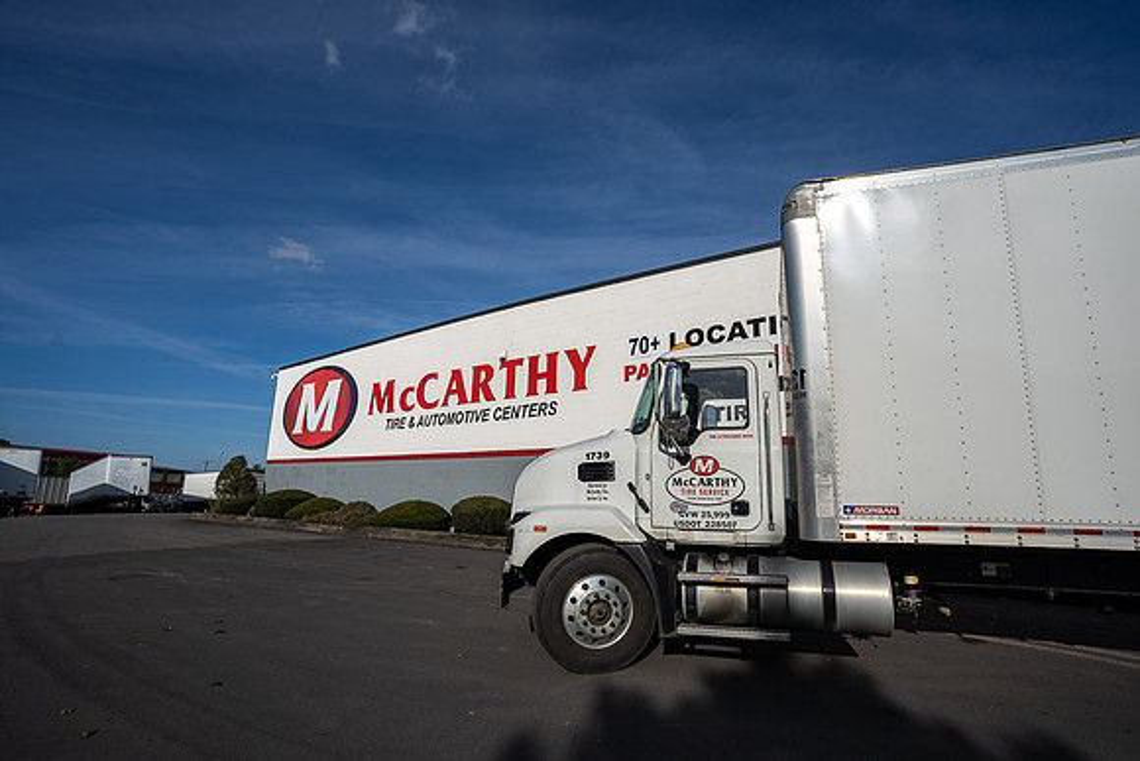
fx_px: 570
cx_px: 570
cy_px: 380
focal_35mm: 18
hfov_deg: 90.0
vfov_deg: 67.4
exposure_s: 1/1600
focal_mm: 18
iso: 125
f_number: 7.1
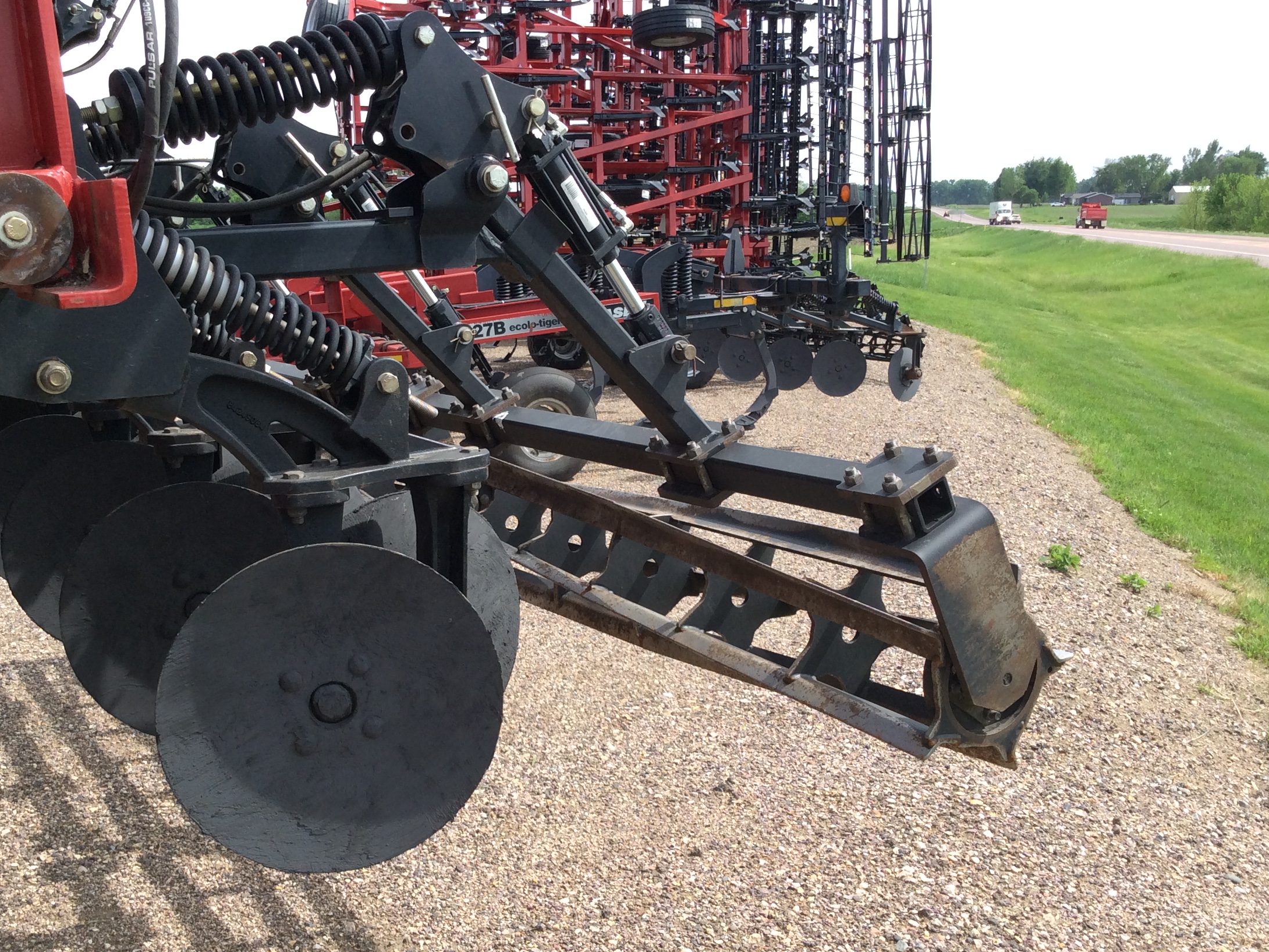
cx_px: 530
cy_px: 554
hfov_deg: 48.8
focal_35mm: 38
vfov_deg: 37.6
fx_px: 1393
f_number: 2.4
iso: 32
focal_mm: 3.3
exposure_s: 1/724
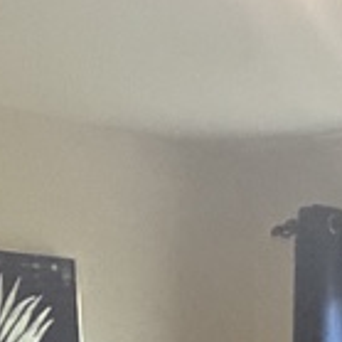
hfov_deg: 13.1
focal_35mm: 128
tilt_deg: -14.7
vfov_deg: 11.0
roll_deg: -1.0
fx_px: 1431
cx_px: 455
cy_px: 871
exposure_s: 1/60
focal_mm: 2.22
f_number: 2.2
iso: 500
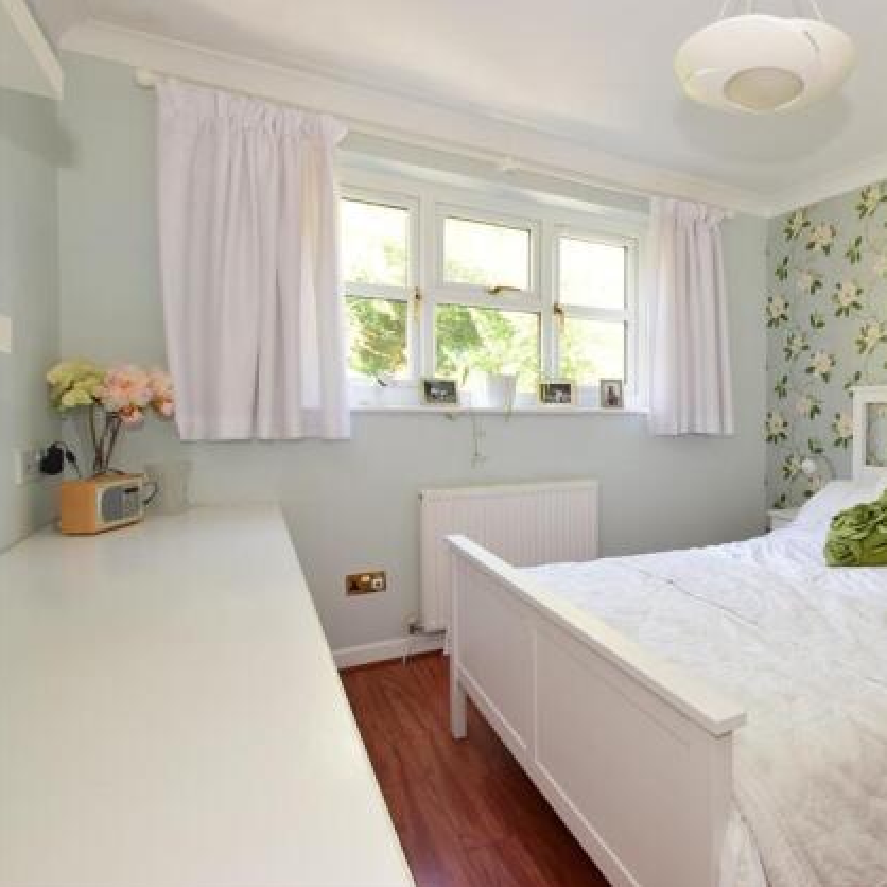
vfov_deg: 74.8
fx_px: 580
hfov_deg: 68.7
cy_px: 428
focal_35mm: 20
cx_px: 690
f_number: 6.3
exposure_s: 1/40
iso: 640
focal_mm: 10
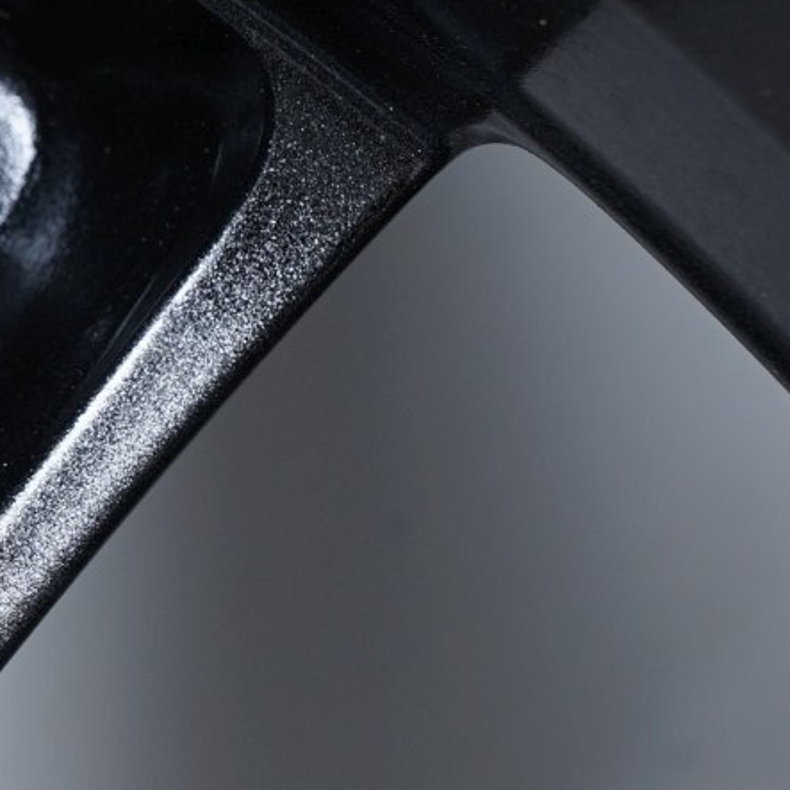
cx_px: -157
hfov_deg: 10.0
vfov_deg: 10.1
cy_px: 174
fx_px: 4467
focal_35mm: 173
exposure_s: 1/100
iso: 250
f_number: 7.1
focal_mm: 47
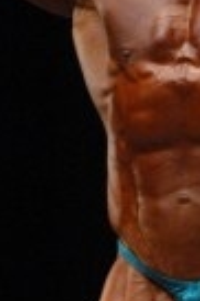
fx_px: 4678
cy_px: 261
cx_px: 408
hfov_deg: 2.4
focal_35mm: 560
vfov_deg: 3.7
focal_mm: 80
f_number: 5
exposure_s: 1/200
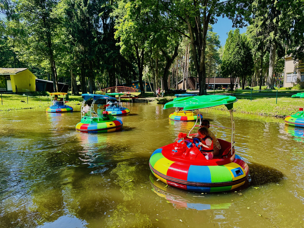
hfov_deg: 71.6
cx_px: 152
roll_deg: +1.2
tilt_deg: -4.0
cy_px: 114
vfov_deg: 56.8
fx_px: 211
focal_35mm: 24
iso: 80
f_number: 1.78
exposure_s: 1/918
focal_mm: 6.86
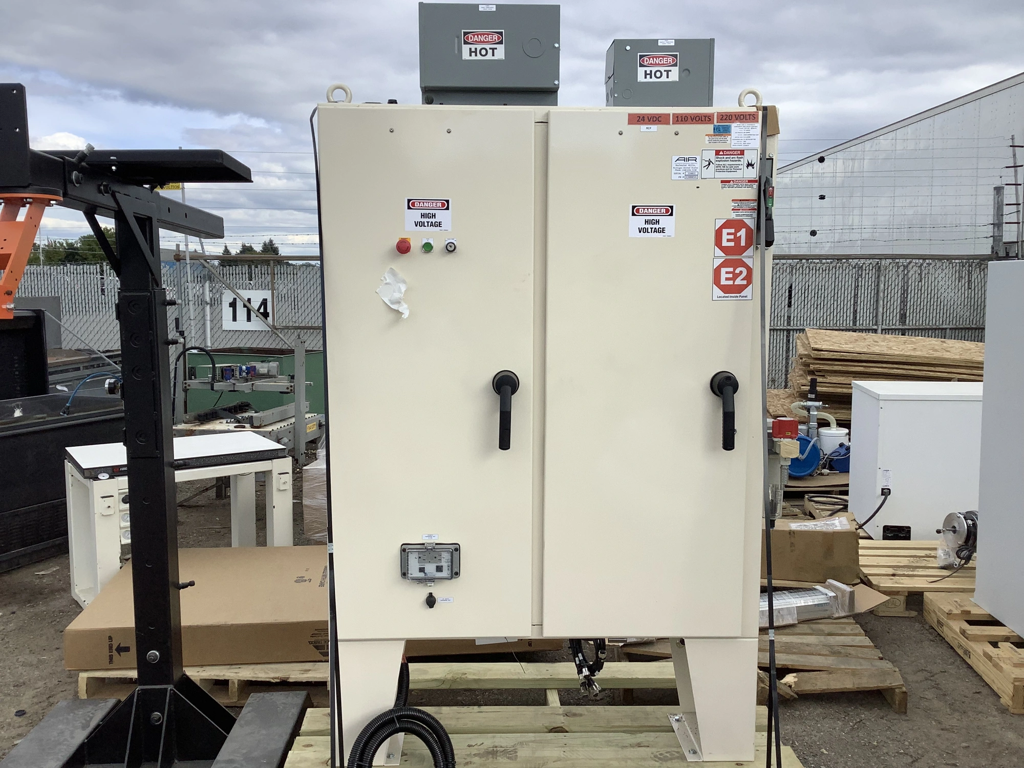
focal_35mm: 31
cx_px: 512
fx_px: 917
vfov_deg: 45.4
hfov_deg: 58.4
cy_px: 384
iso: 25
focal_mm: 3.3
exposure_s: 1/1101
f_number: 2.4
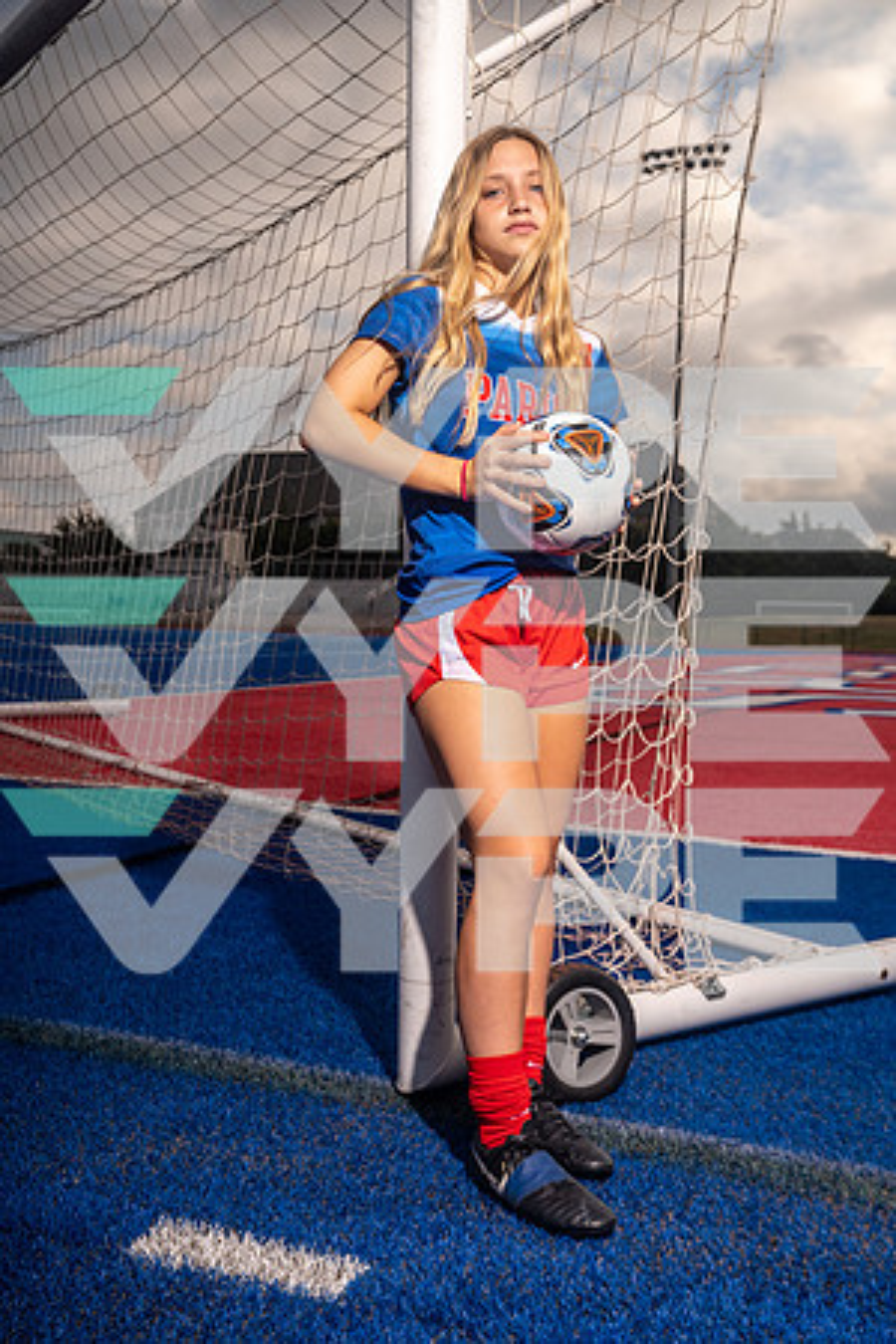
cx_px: 448
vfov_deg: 51.9
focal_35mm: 37
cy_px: 672
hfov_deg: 35.9
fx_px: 1381
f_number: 5.6
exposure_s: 1/250
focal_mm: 37
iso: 100
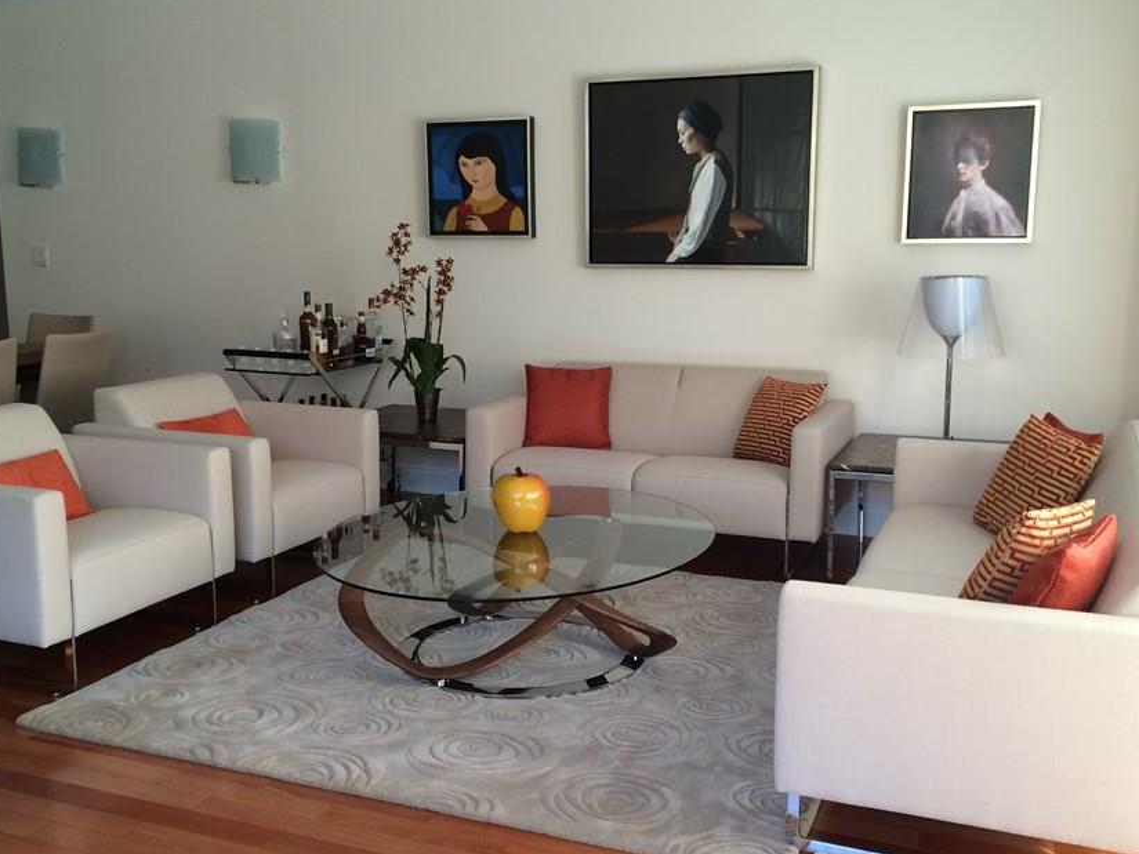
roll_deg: +0.3
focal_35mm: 36
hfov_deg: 51.3
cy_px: 436
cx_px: 543
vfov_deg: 39.7
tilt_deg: -10.3
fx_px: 1185
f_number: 2.2
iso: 40
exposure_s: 1/30
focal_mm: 4.15
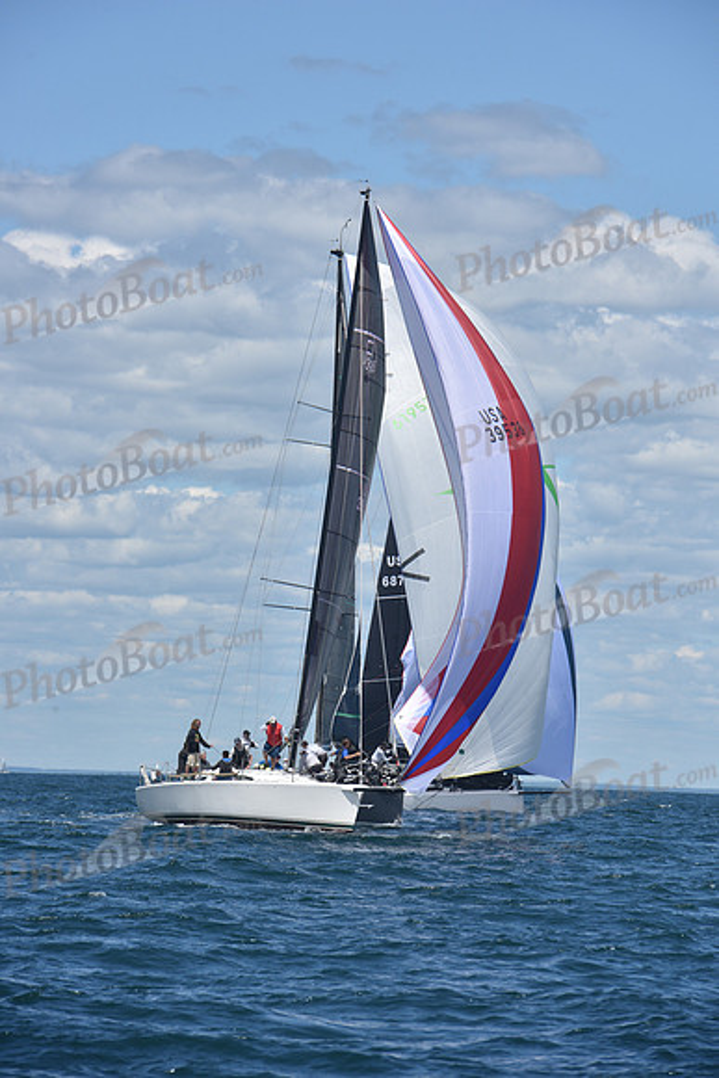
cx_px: 360
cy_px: 539
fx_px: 5988
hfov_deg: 6.9
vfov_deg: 10.3
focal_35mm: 200
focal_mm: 200
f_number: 11
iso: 250
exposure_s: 1/800
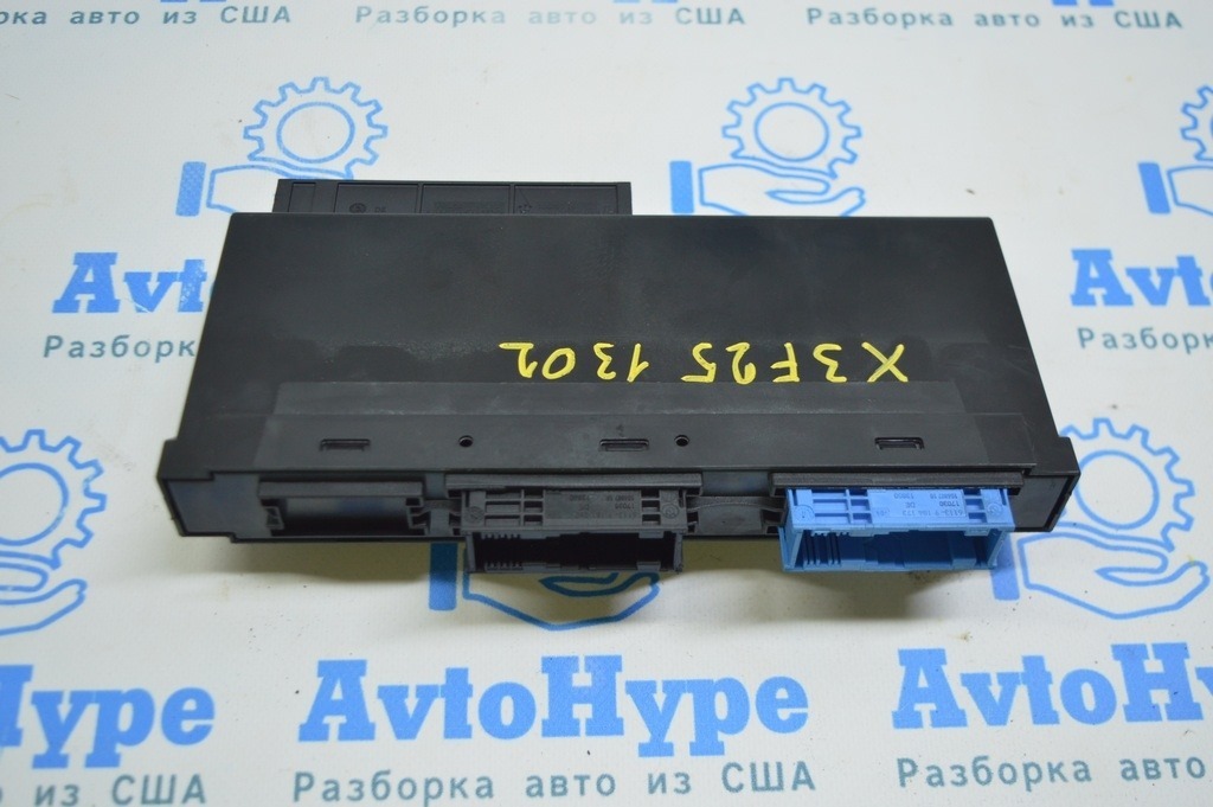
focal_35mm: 40
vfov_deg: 33.0
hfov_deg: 48.0
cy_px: 404
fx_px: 1363
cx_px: 606
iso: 400
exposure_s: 1/50
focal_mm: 27
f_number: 4
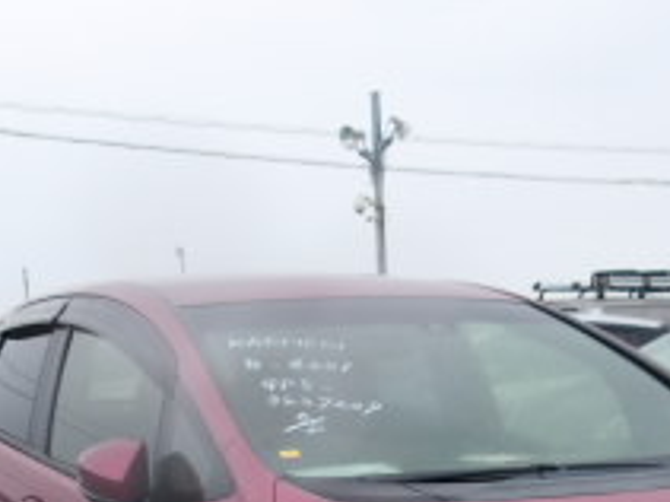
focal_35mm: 82
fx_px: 1586
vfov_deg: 17.0
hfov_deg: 23.7
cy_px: 629
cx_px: 454
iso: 180
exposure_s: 1/60
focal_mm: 4.9
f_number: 10.4
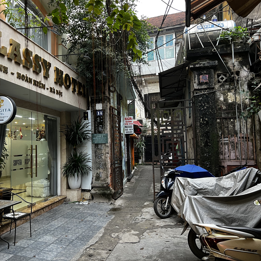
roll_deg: +1.0
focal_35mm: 31
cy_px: 130
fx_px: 264
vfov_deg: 52.5
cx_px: 98
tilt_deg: +3.5
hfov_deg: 52.0
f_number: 1.5
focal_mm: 5.7
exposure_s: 1/50
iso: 100
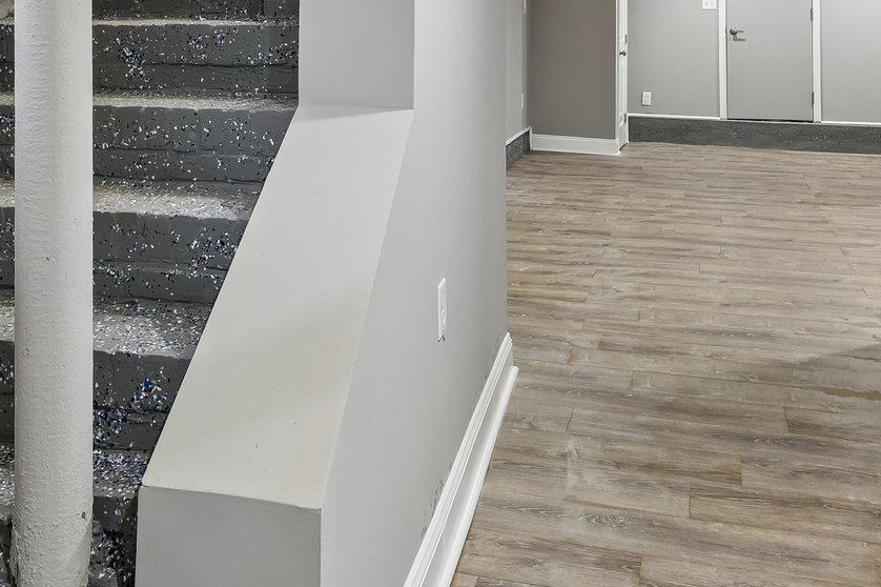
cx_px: 378
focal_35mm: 44
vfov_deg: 28.9
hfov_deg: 44.4
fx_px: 1076
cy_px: 27
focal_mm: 18
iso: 400
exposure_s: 1/15
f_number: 8
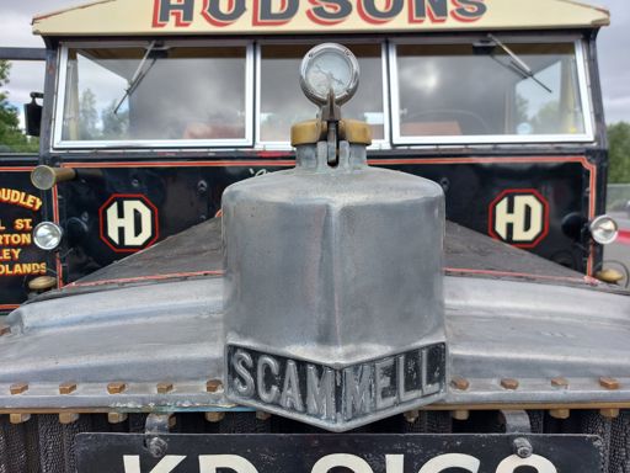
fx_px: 437
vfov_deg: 56.8
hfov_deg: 71.6
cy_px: 236
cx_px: 315
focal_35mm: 24
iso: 25
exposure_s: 1/409
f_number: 1.8
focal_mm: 5.23
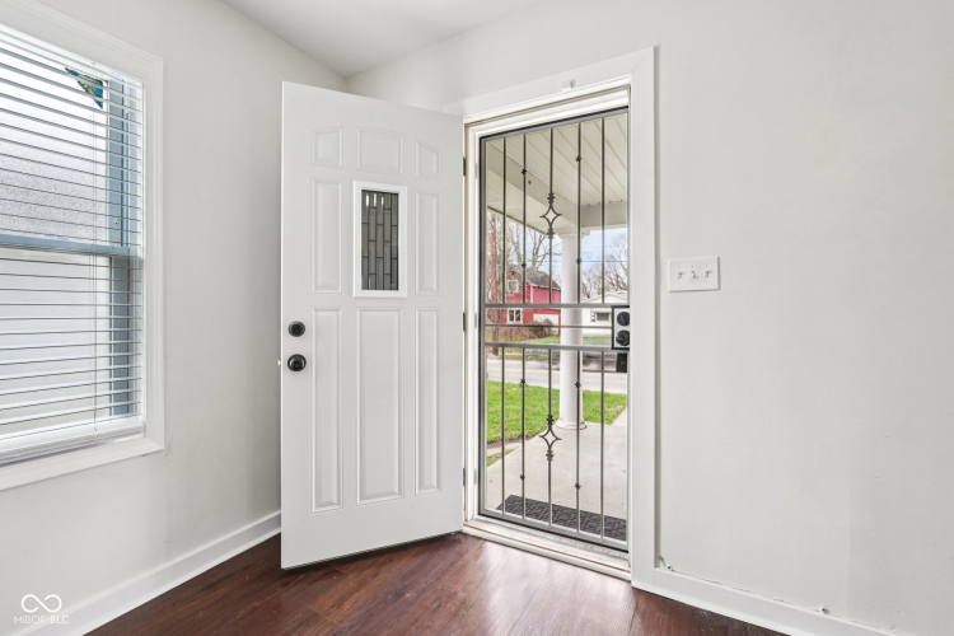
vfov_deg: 73.7
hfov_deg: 96.7
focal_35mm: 16
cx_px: 477
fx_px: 424
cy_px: 318
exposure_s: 1/30
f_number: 8
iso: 250
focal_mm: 16
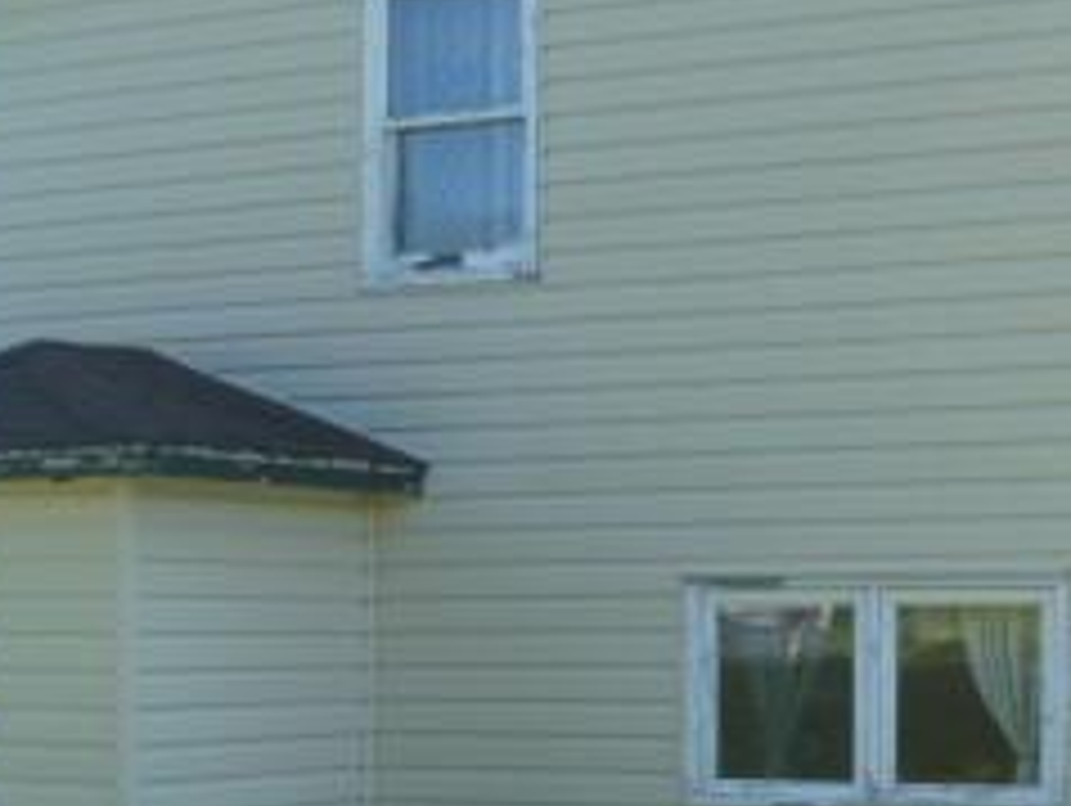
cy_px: 693
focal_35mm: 94
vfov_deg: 15.6
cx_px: 657
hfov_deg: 20.8
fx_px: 2911
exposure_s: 1/160
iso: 80
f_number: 4.5
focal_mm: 6.3
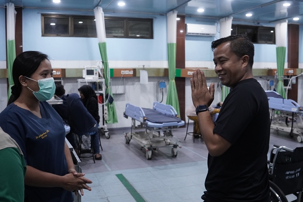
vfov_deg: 36.9
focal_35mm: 36
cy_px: 101
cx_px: 152
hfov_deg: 53.1
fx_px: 303
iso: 3200
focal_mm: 24
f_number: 4
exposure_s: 1/60
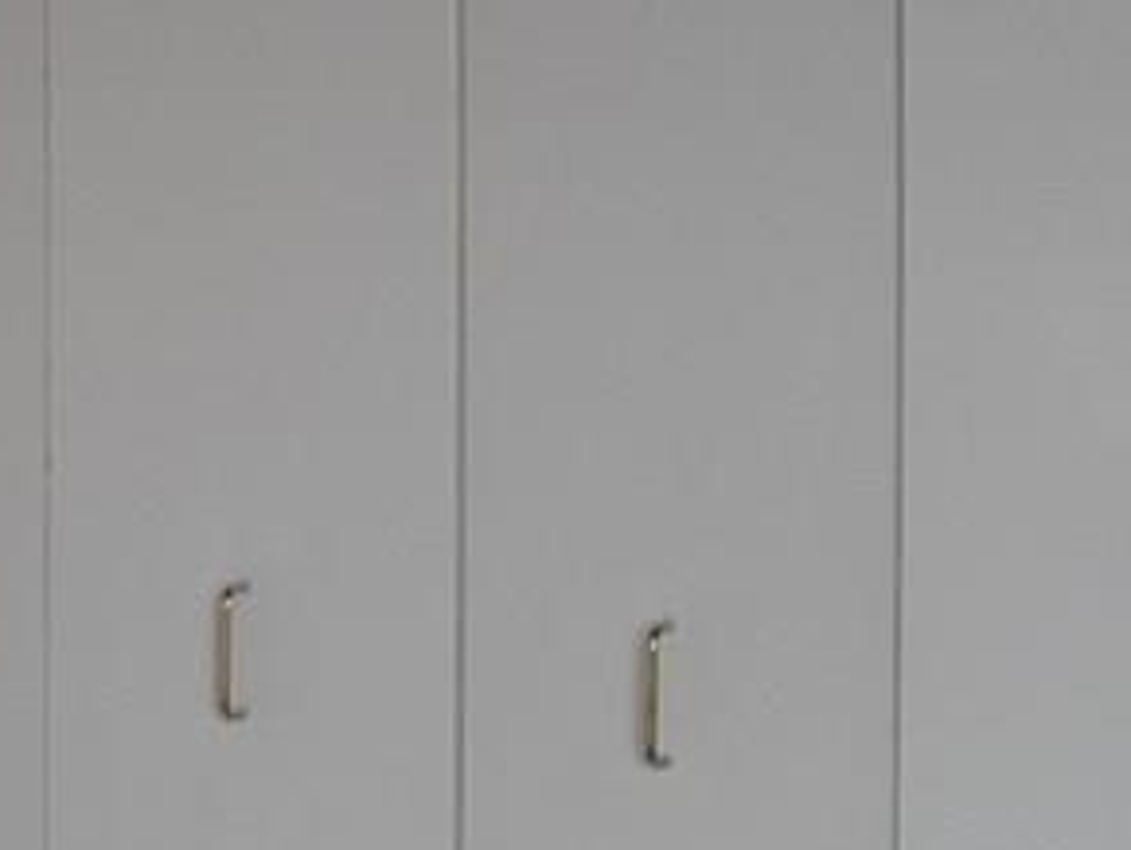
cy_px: 121
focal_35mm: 134
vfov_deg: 11.0
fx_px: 4382
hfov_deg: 14.2
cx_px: -304
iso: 50
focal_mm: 6.3
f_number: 3.2
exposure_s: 1/30
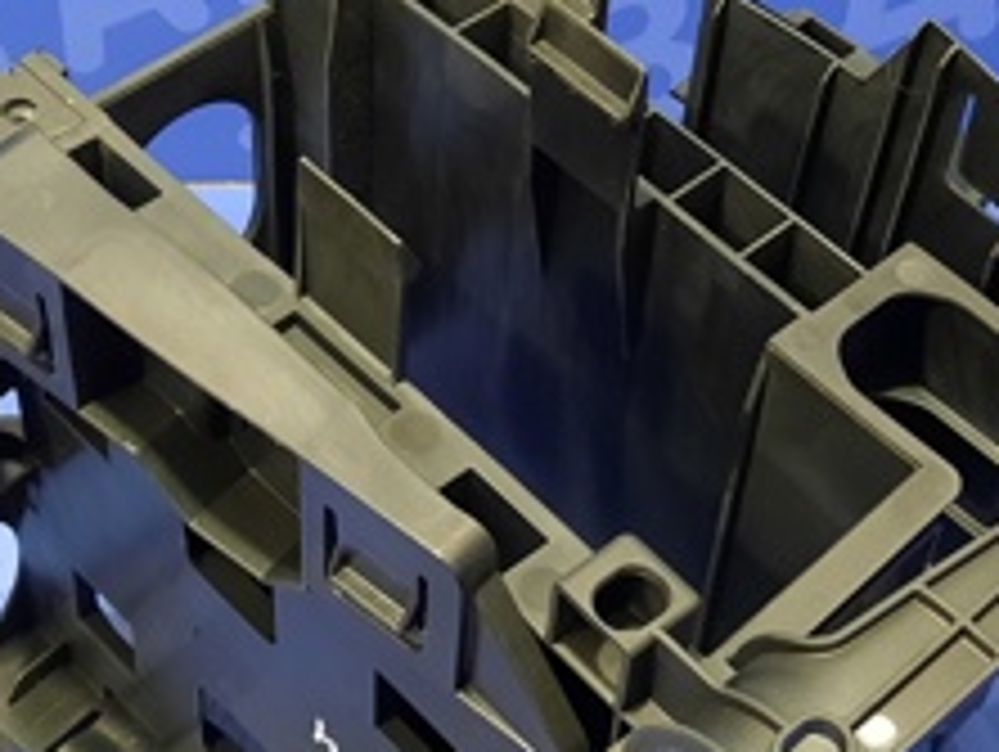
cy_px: 360
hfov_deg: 27.0
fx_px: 2080
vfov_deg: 20.5
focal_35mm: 72
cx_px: 518
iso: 500
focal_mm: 4.6
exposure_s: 1/25
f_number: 2
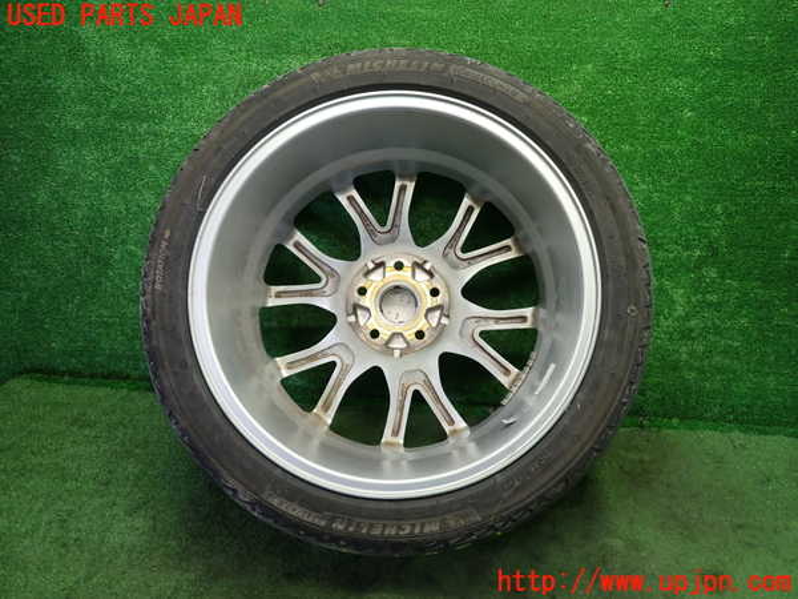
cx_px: 399
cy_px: 300
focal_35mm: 25
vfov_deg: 54.9
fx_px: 576
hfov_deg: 69.4
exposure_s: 1/50
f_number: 2
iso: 200
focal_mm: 4.5
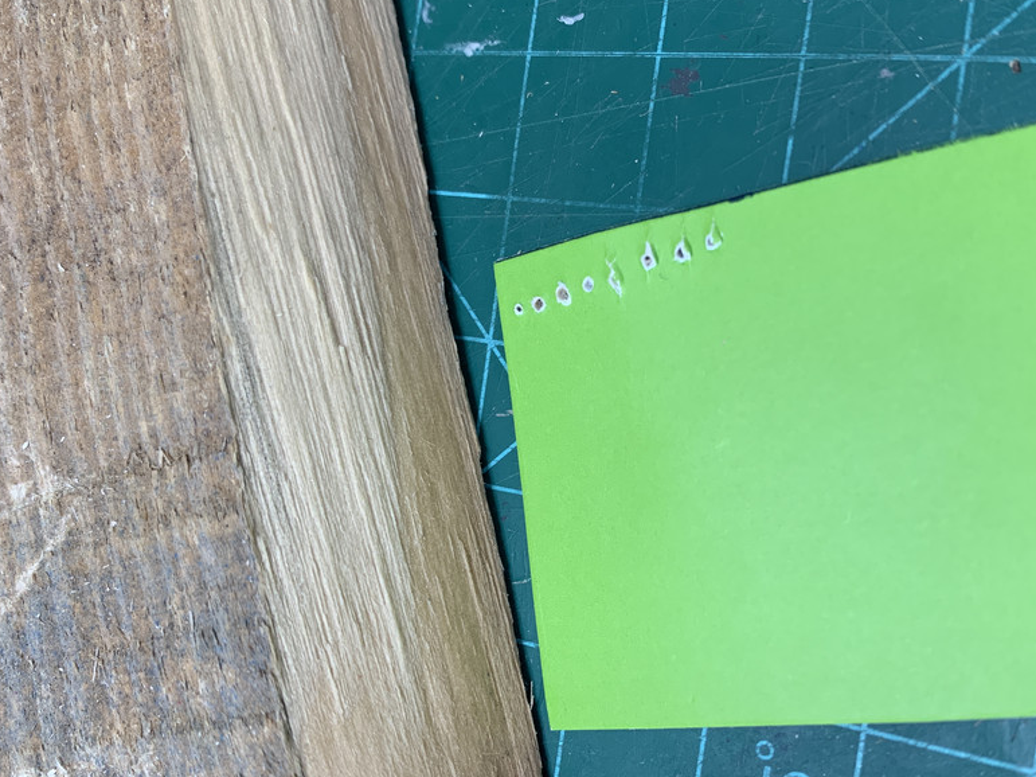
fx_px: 1077
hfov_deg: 50.6
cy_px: 433
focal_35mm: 36
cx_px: 677
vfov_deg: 39.6
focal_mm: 4.25
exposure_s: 1/121
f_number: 1.8
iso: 80
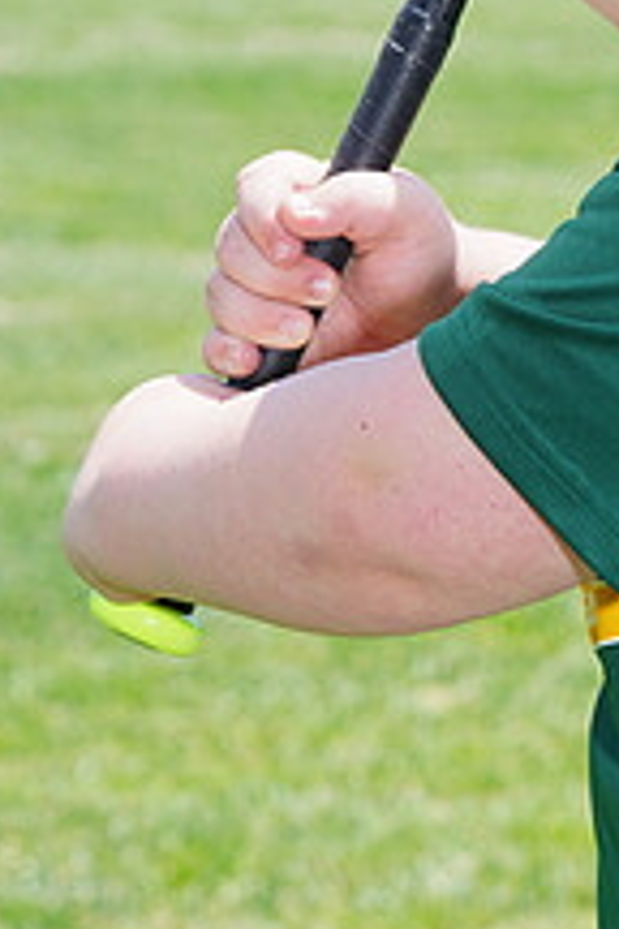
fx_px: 9903
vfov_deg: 5.3
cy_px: -241
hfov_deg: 3.6
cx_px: 664
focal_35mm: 384
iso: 200
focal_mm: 143
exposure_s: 1/200
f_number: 10
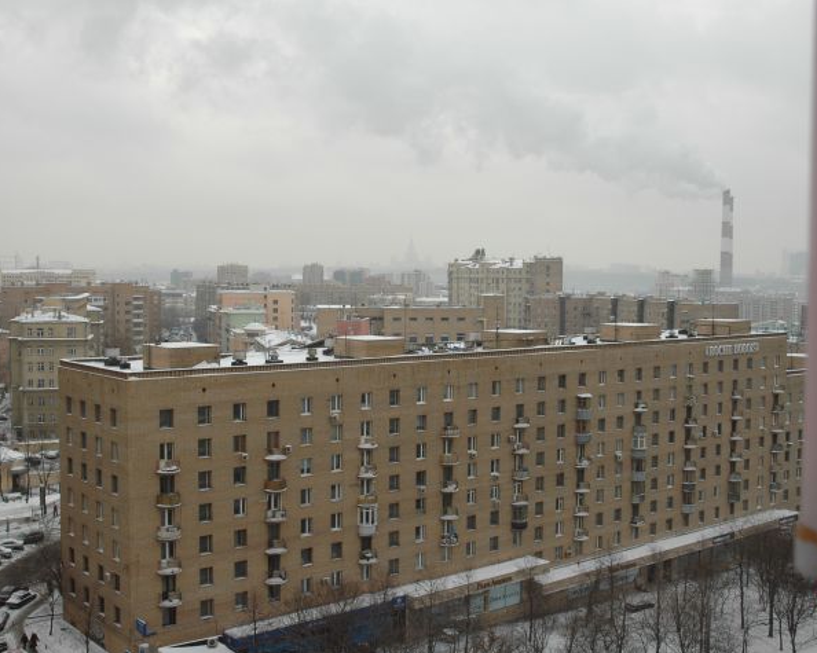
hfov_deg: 44.6
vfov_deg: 36.5
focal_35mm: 41
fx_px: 991
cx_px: 336
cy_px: 327
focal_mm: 24
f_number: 9
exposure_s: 1/125
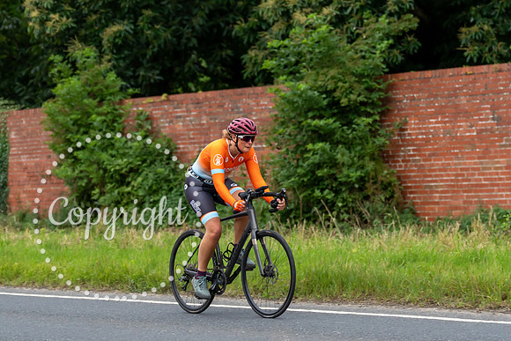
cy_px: 101
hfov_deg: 14.7
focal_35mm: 139
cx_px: 195
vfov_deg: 9.9
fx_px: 1974
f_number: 2.8
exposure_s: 1/800
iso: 1000
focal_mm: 94
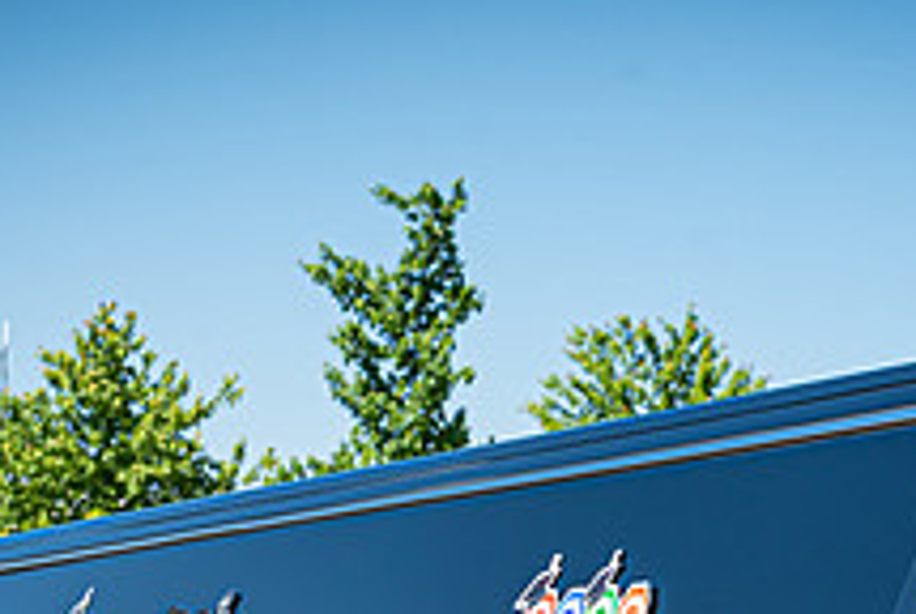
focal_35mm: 154
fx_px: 3924
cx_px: 719
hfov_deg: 13.3
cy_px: 677
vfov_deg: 8.9
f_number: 8
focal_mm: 50
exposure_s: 1/400
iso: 180
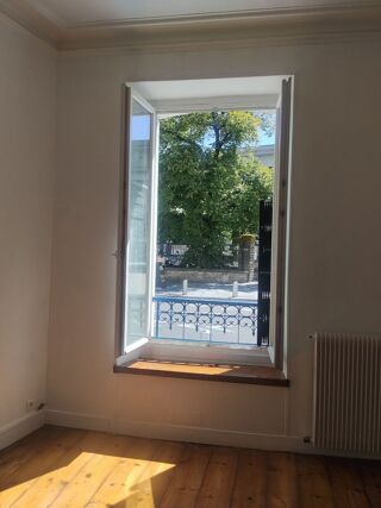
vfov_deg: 61.7
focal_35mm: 29
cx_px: 190
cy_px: 254
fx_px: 426
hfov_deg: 48.2
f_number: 1.8
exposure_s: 1/654
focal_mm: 4.22
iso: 50
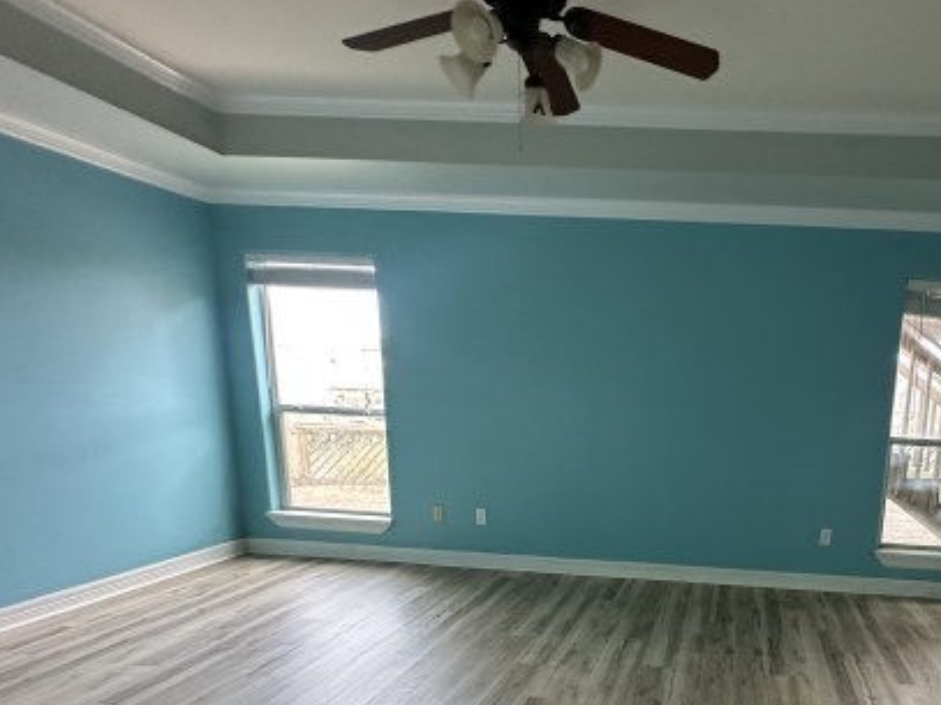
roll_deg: +0.0
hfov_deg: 70.9
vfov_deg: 58.5
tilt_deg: -13.6
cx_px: 712
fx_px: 598
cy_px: 511
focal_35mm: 22
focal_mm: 2.22
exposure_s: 1/99
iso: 250
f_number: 2.2
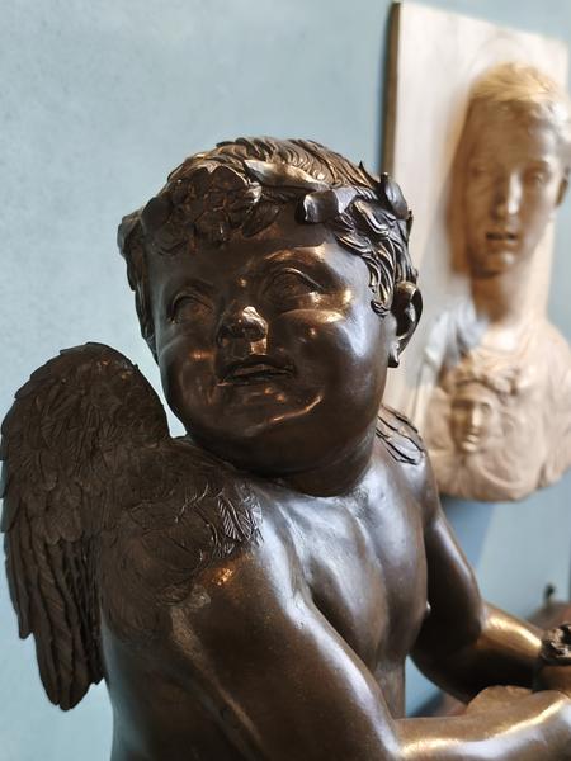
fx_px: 1012
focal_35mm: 46
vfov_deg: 41.2
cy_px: 380
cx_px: 286
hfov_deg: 31.5
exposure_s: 1/25
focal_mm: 6.14
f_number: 1.65
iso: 2500
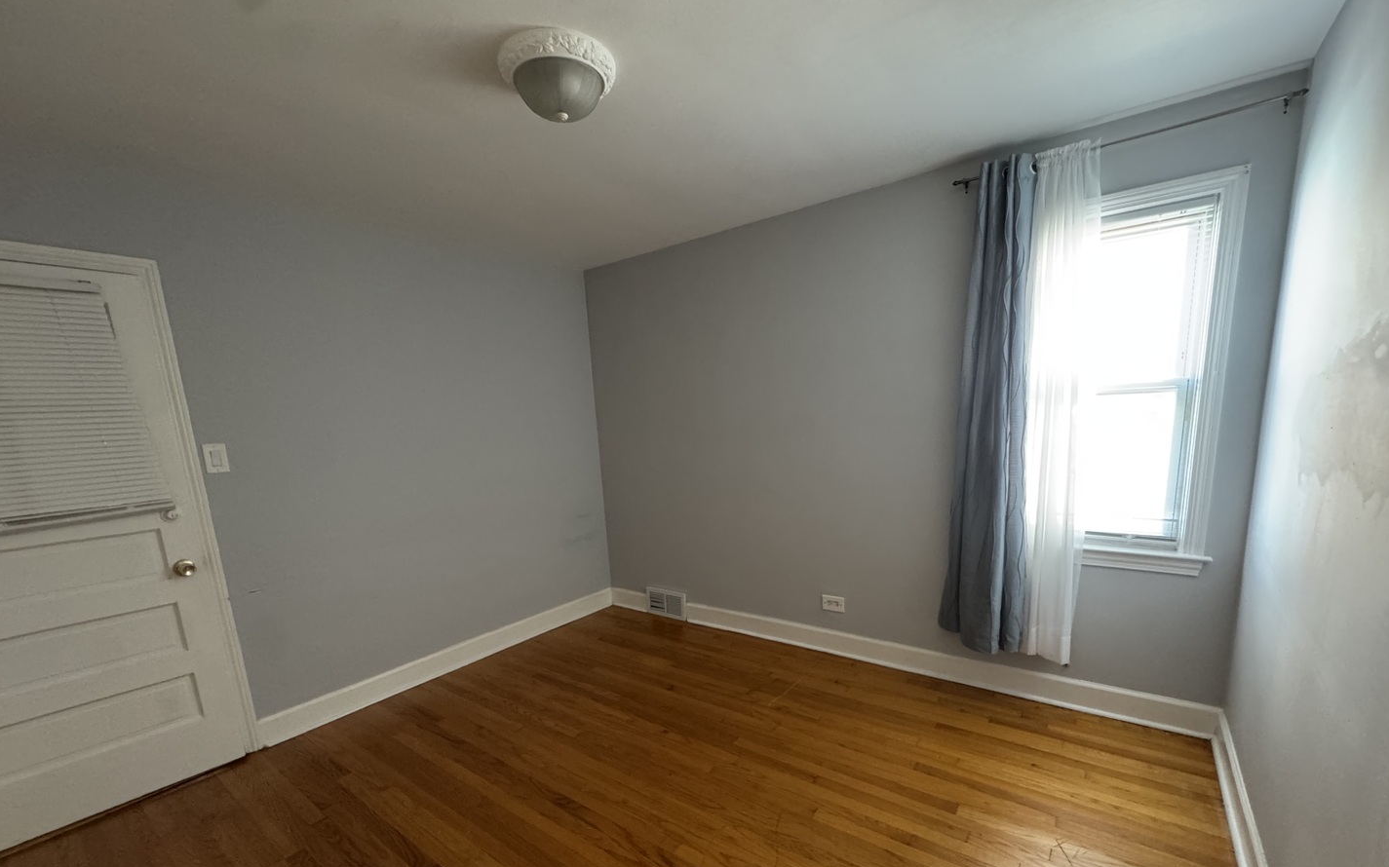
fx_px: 568
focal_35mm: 15
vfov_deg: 73.9
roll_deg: +3.1
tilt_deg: -10.8
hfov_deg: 101.5
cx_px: 698
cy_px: 523
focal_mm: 2.22
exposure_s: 1/60
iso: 640
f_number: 2.2
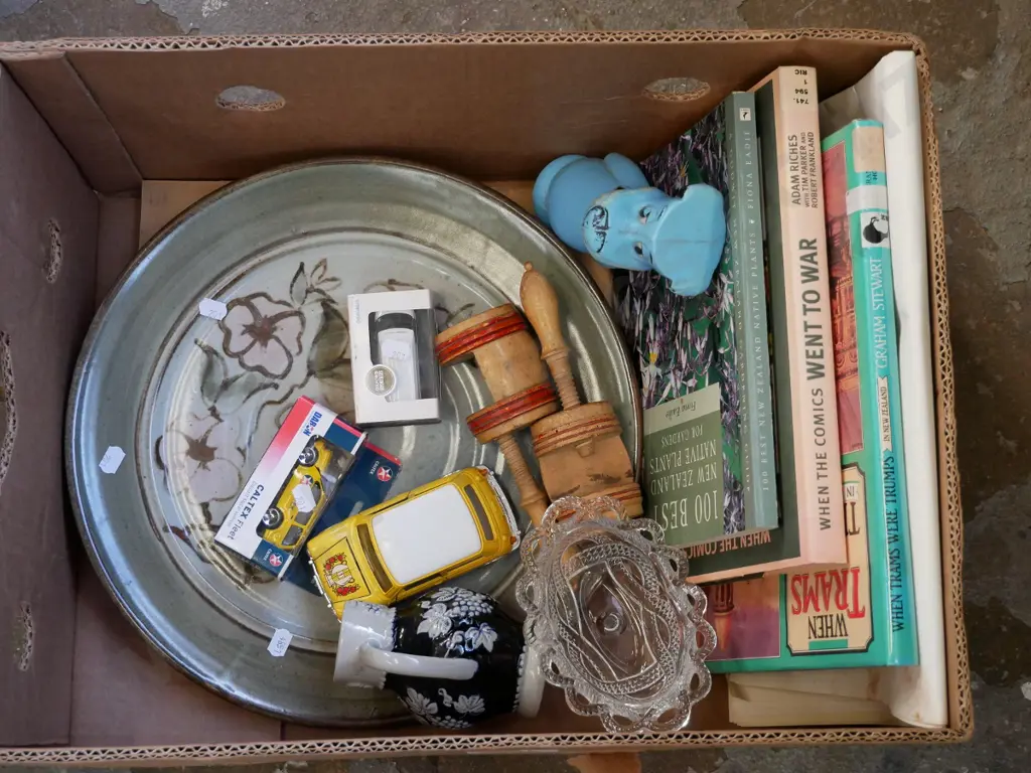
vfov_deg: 29.1
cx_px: 516
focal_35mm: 50
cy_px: 386
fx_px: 1489
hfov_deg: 38.2
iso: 1600
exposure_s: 1/60
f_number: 4.5
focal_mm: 25
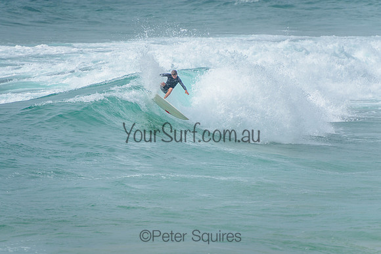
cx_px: 162
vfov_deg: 2.8
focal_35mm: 491
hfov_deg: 4.2
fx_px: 5194
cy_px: 107
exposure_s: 1/2000
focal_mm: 400
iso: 125
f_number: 5.6
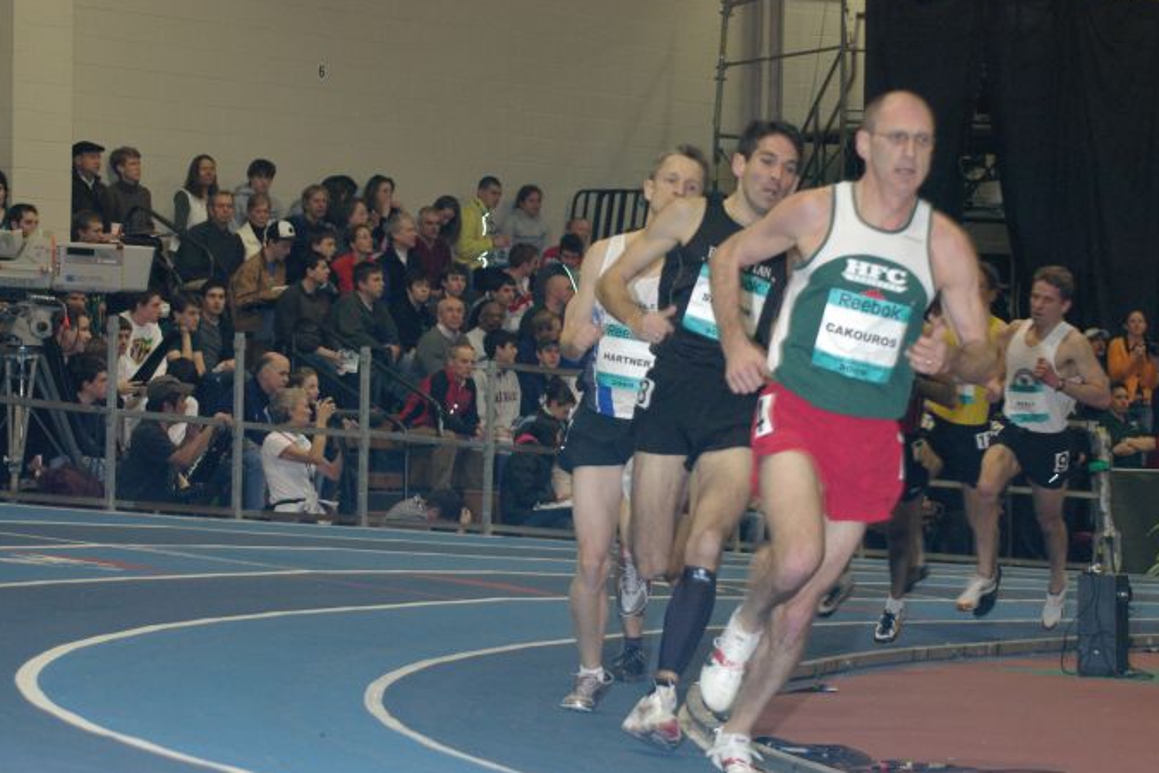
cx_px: 620
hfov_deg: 13.9
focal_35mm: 148
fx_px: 4751
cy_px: 419
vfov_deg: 9.3
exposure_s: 1/100
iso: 800
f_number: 5.6
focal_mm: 83
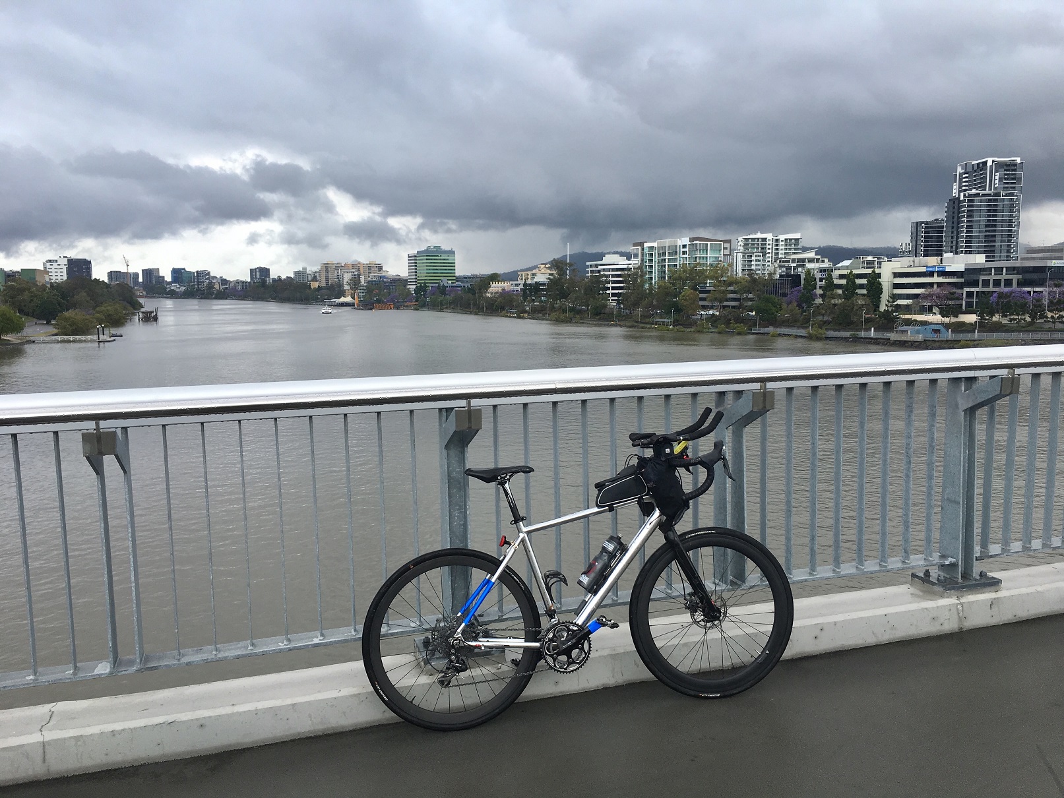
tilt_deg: -6.5
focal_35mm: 29
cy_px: 399
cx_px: 532
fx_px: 891
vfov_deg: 48.2
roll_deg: +0.0
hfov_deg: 61.7
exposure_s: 1/785
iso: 25
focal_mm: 4.15
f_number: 2.2
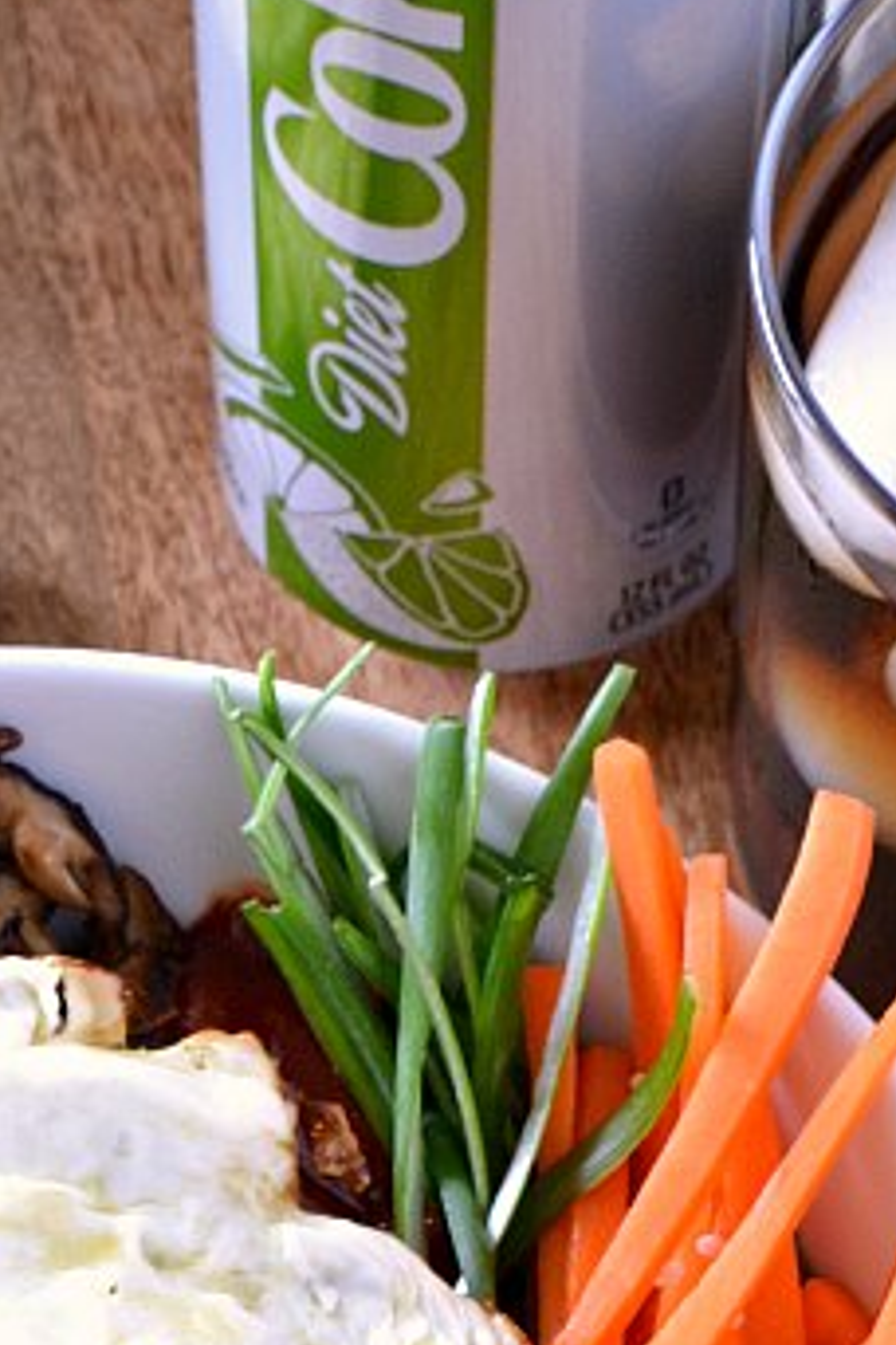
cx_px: 71
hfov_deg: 9.0
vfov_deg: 13.5
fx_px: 5674
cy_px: 944
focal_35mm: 152
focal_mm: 34
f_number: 16
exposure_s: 3
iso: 200
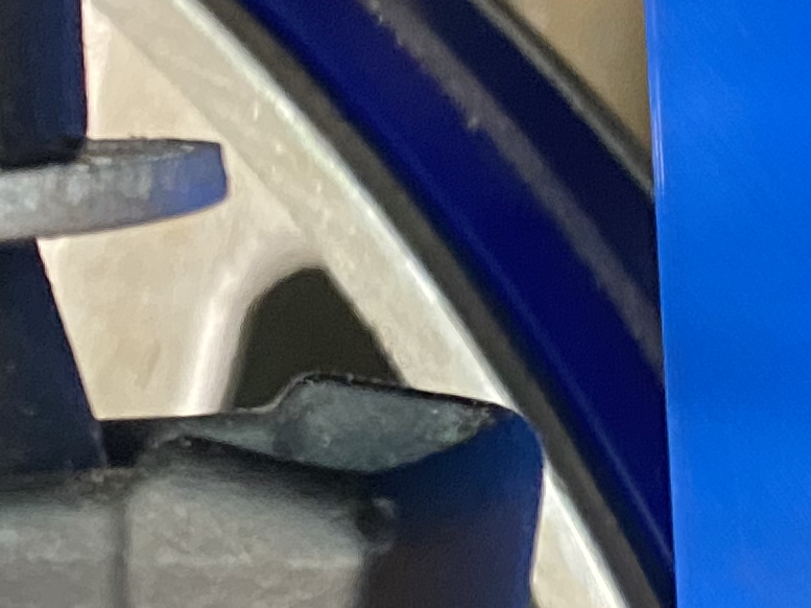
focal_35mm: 135
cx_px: 1037
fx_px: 3161
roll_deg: +3.0
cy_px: -189
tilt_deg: +1.9
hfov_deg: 14.1
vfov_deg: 10.7
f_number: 1.8
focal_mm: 4.25
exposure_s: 1/40
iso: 400
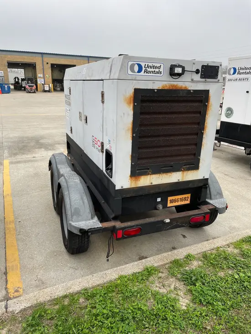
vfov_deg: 67.3
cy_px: 167
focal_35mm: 26
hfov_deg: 53.1
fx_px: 251
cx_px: 126
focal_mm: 4.2
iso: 32
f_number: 1.6
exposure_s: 1/361
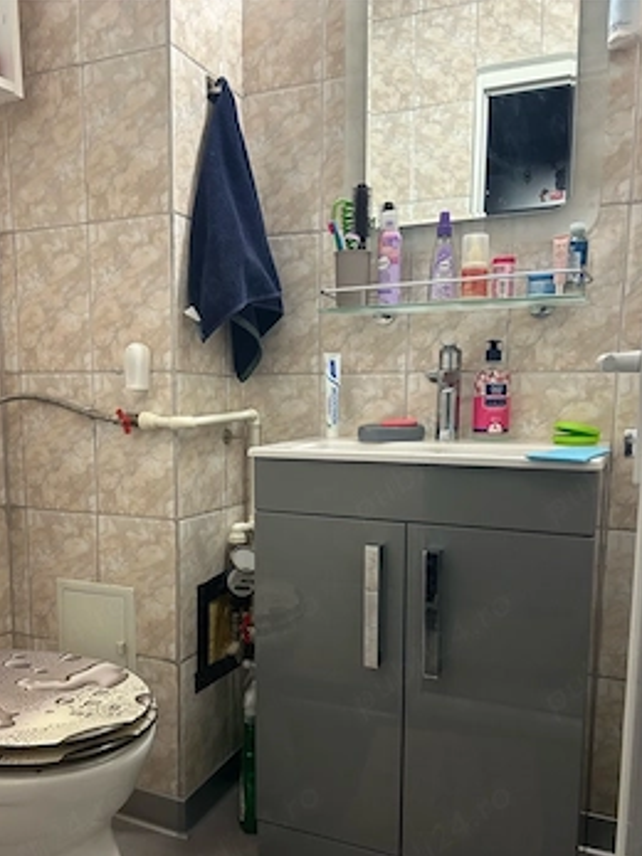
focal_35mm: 30
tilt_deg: -9.0
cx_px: 289
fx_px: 742
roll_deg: -1.5
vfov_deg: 59.7
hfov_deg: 46.7
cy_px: 491
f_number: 1.5
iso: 200
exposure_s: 1/50
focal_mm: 5.7
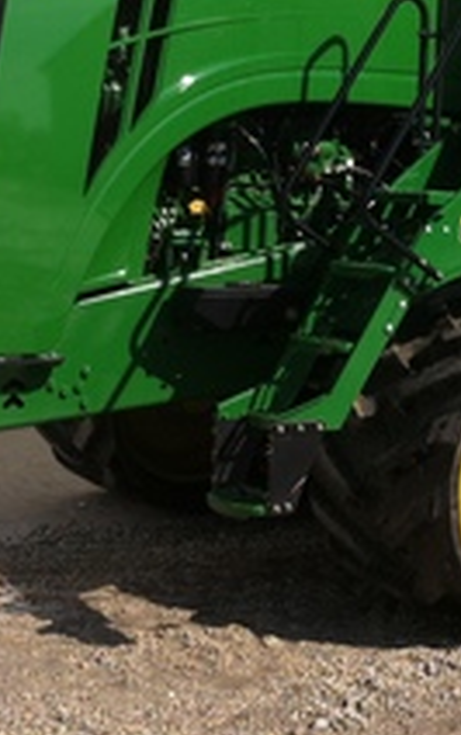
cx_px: 412
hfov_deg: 13.7
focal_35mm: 95
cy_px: 229
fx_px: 1905
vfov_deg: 21.7
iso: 80
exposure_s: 1/2011
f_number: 2.8
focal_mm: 3.85
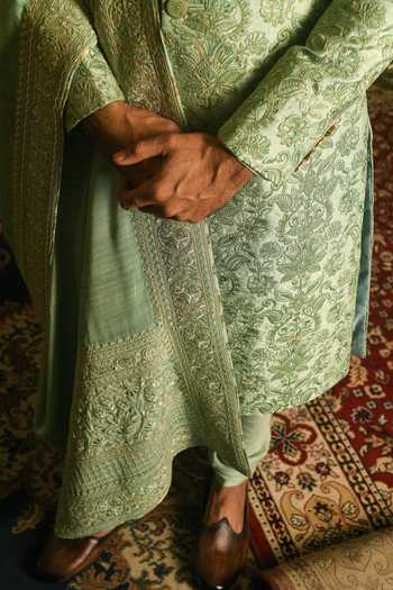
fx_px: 819
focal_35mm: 50
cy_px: 295
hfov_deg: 27.0
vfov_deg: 39.6
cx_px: 196
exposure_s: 1/125
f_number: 7.1
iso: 160
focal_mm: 50
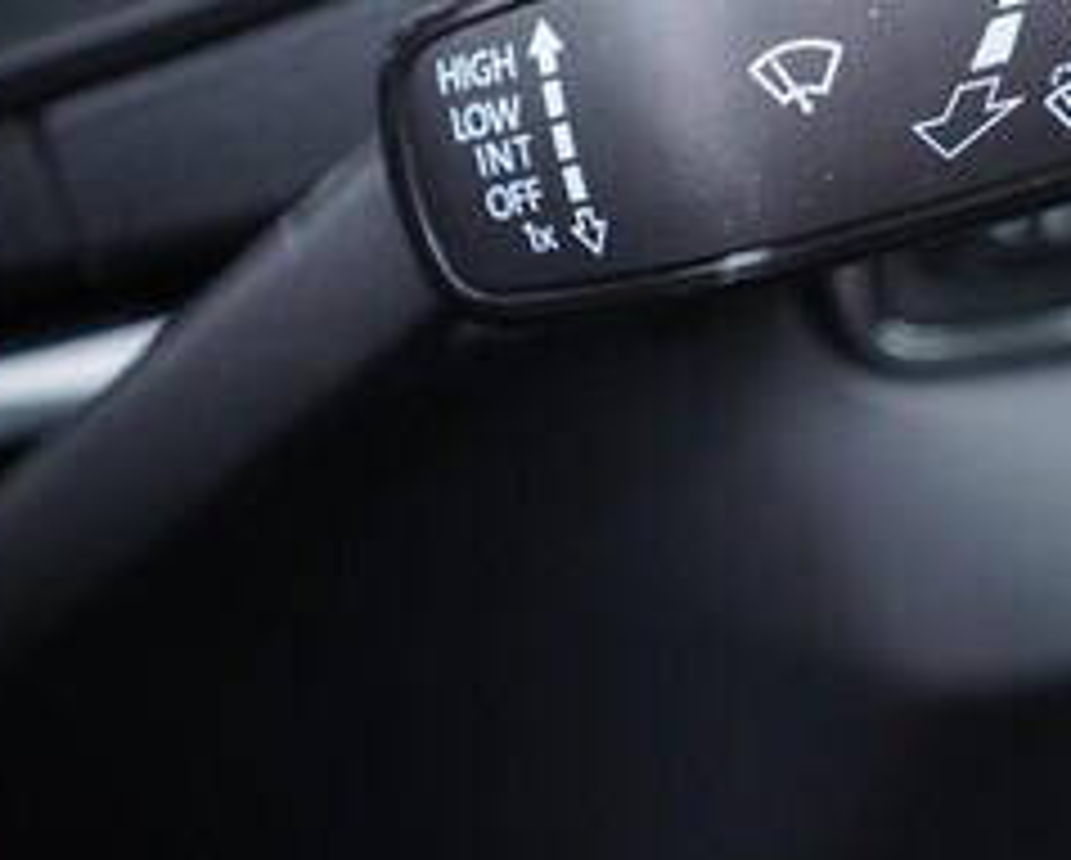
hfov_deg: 24.3
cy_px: 70
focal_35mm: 78
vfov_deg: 19.3
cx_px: 738
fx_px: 2475
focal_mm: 24
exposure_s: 1/40
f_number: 2.8
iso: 500
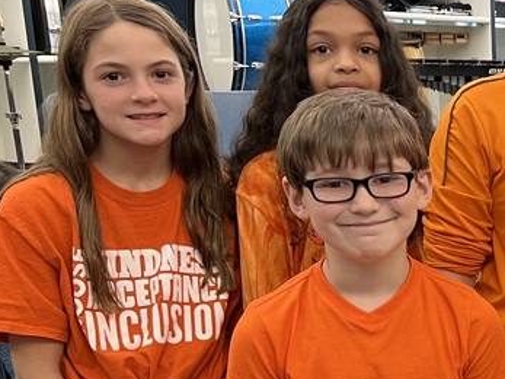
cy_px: 363
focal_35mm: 75
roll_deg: -1.5
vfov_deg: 19.2
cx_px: 699
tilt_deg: -15.3
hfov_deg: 22.5
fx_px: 1094
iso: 200
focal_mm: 5.7
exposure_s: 1/60
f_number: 1.5
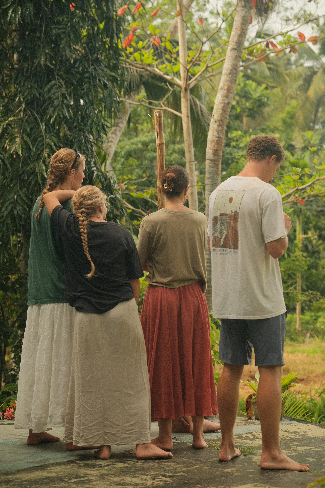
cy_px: 244
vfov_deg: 24.2
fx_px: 1137
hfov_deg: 16.3
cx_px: 162
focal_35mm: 84
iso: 800
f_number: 3.2
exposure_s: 1/500
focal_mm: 56
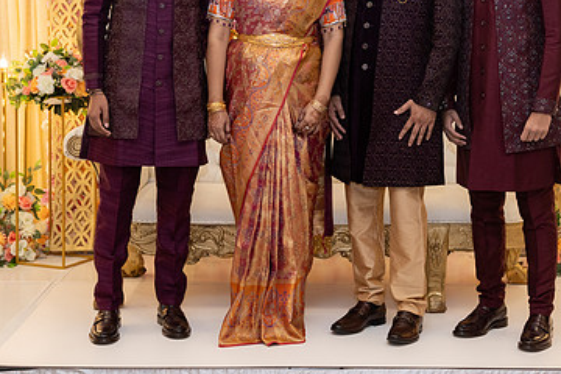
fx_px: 1169
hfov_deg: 27.0
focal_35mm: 75
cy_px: 94
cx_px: 327
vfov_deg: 18.1
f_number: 3.5
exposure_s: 1/160
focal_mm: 46
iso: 1000
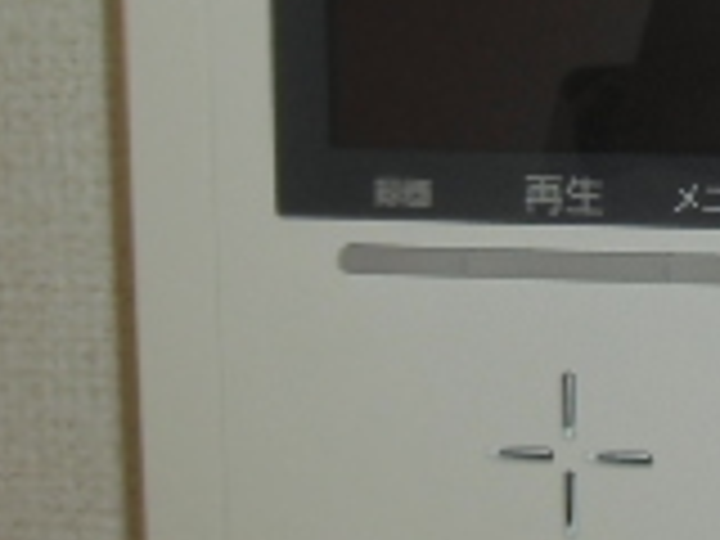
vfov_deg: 15.4
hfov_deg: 20.0
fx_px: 1997
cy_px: 292
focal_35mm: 96
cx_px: 680
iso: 64
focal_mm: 4.24
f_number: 3
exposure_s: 1/50
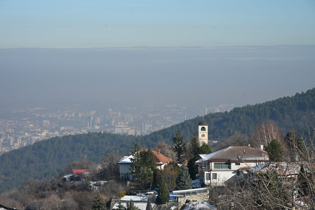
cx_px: 158
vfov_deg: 11.4
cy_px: 105
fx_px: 1050
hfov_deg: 17.1
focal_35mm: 120
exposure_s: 1/640
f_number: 14
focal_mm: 120
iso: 500
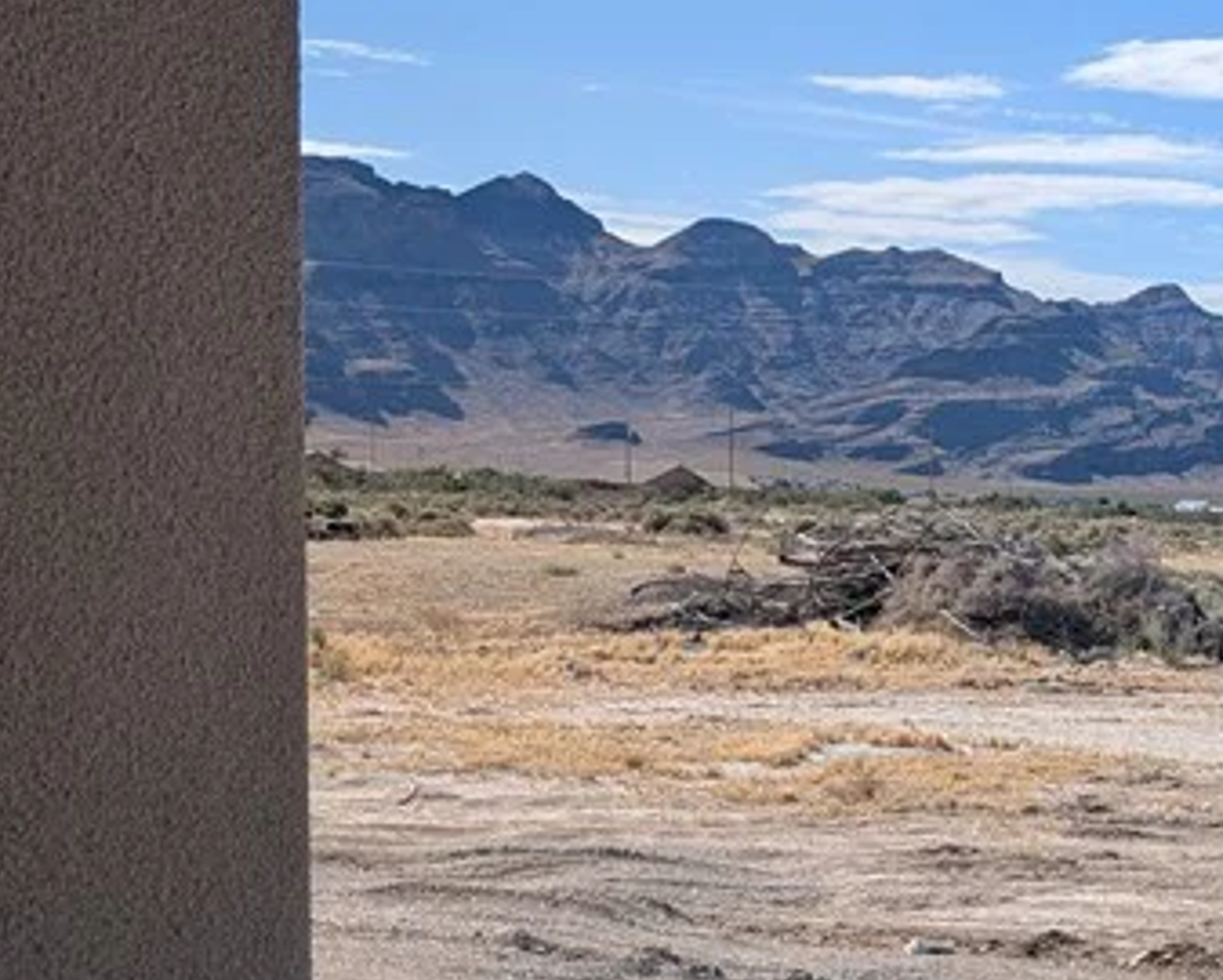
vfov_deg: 21.2
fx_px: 2571
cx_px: 1519
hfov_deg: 24.0
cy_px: 853
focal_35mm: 71
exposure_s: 1/1527
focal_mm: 6.9
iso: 21
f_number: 1.68
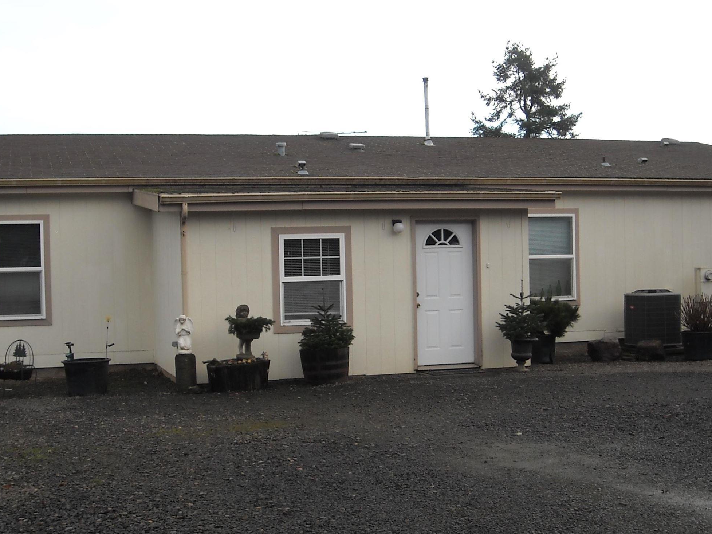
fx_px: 1131
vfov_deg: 26.6
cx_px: 346
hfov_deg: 34.9
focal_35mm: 55
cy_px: 274
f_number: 5.6
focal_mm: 5.7
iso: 64
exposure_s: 1/125
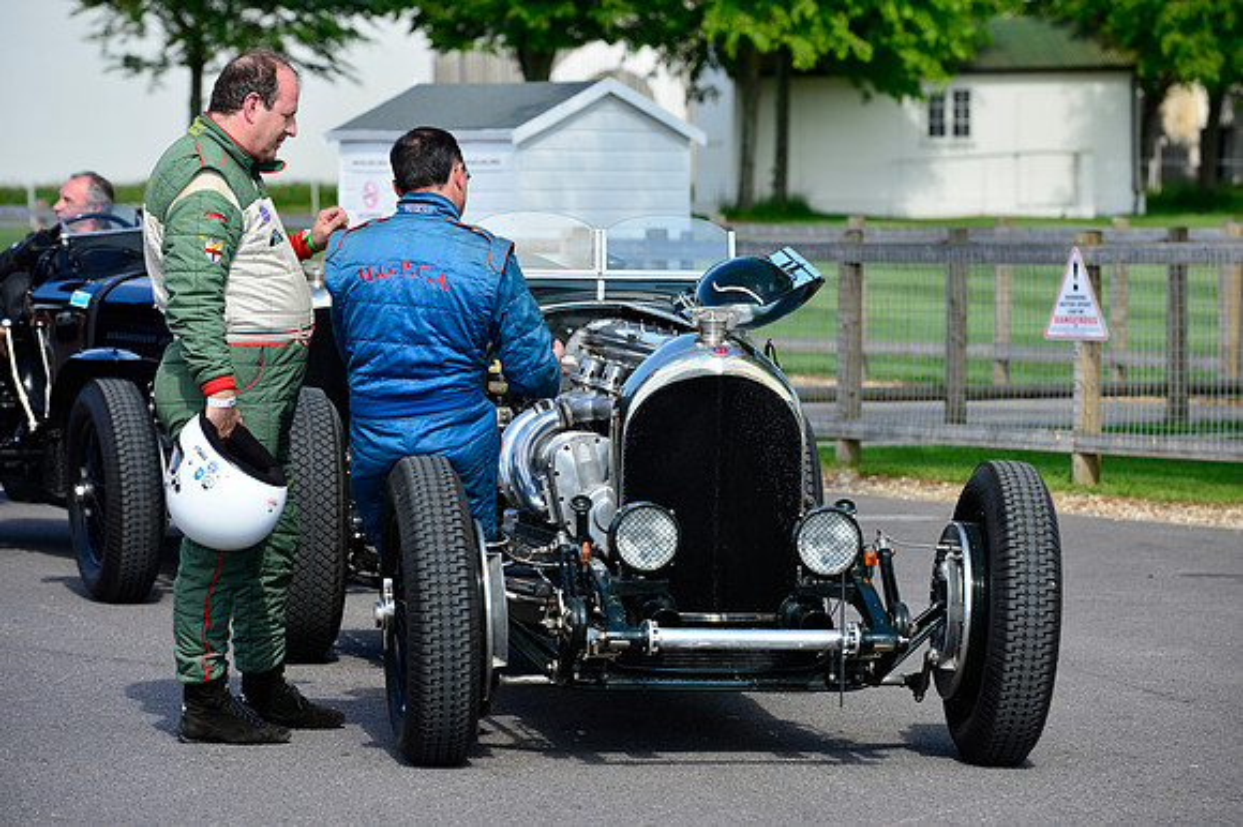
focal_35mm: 160
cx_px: 622
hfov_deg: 12.8
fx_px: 5521
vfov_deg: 8.6
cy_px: 414
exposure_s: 1/500
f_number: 7.1
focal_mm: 160
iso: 200
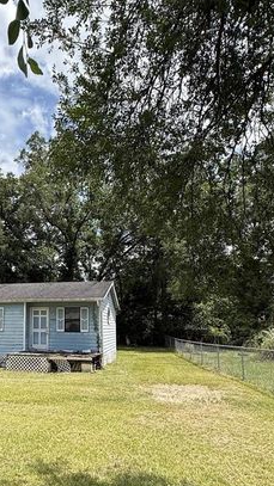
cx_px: 43
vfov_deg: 73.5
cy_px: 284
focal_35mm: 25
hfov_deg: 43.2
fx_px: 323
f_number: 2.2
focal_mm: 2.22
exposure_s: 1/1534
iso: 50
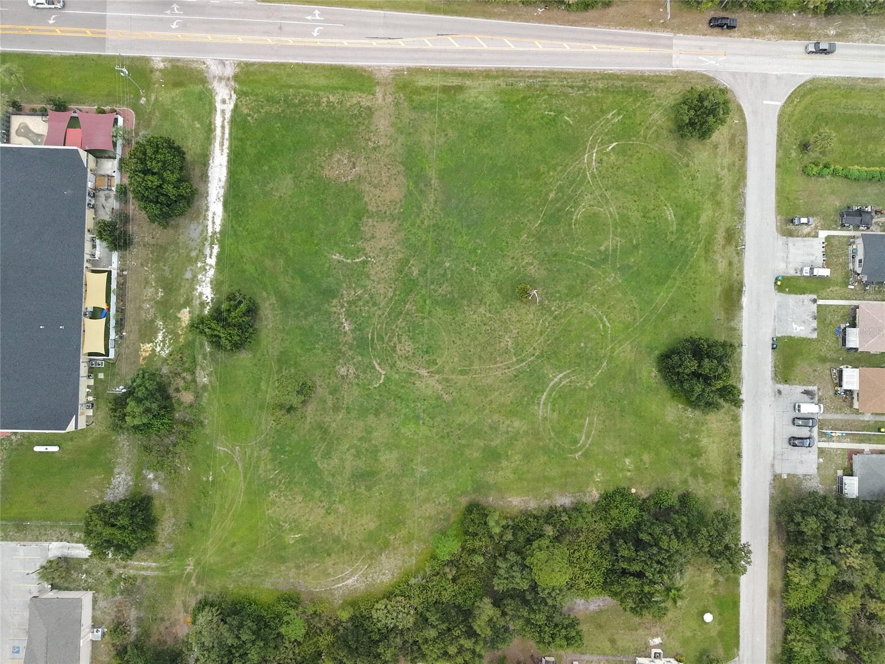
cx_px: 442
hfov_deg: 71.6
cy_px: 332
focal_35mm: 24
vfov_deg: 56.8
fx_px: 614
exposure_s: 1/8000
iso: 1600
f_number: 1.8
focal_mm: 8.67
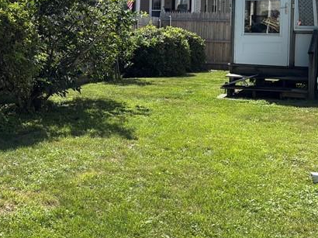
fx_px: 597
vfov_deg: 22.3
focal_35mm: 65
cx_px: 28
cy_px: 50
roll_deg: -1.5
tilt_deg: -2.0
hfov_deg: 28.6
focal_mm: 5.96
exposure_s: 1/2342
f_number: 1.6
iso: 50
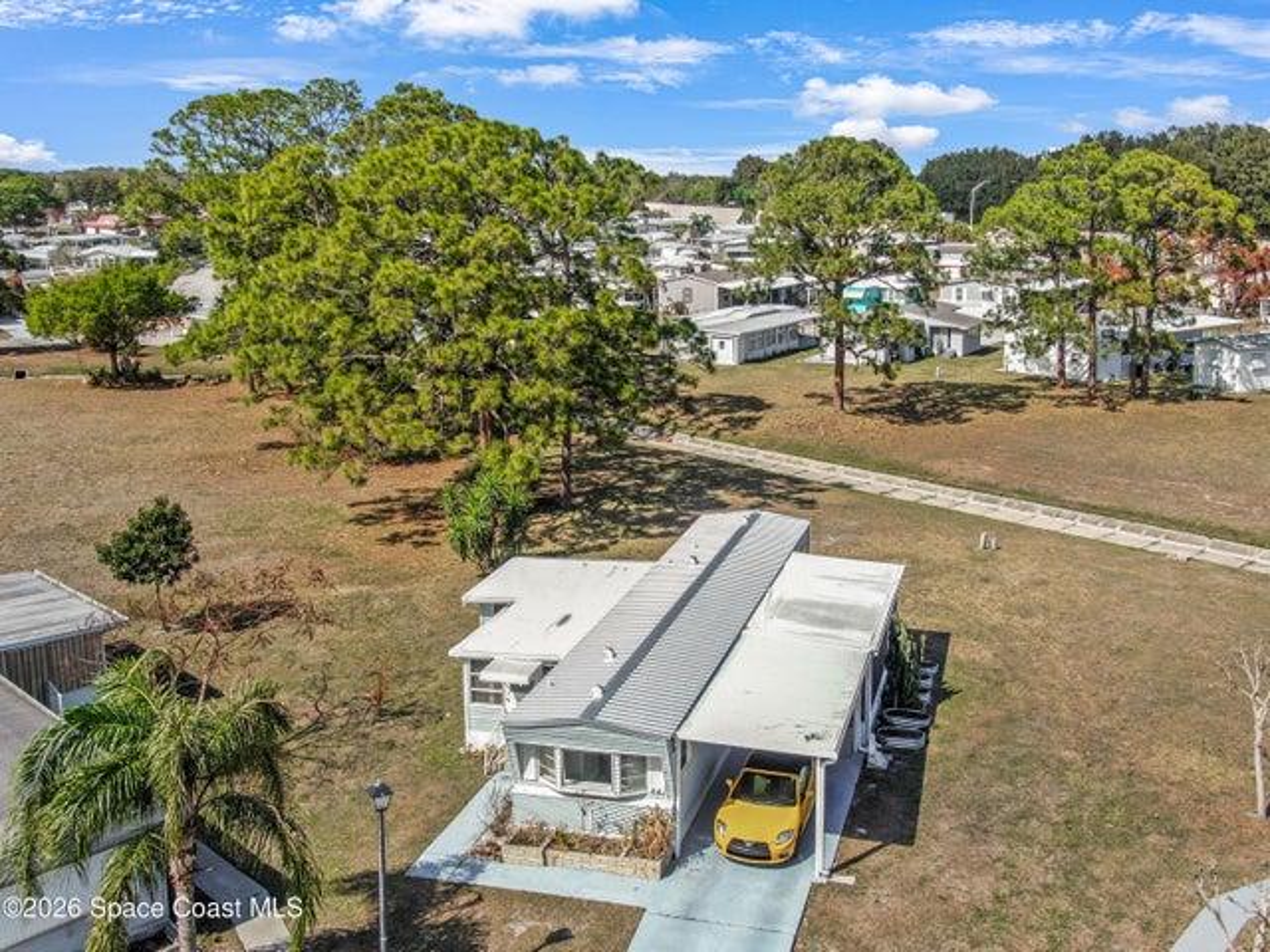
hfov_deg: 54.0
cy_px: 476
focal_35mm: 34
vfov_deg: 41.8
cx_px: 635
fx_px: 1247
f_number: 3.2
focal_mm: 5.82
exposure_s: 1/800
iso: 100
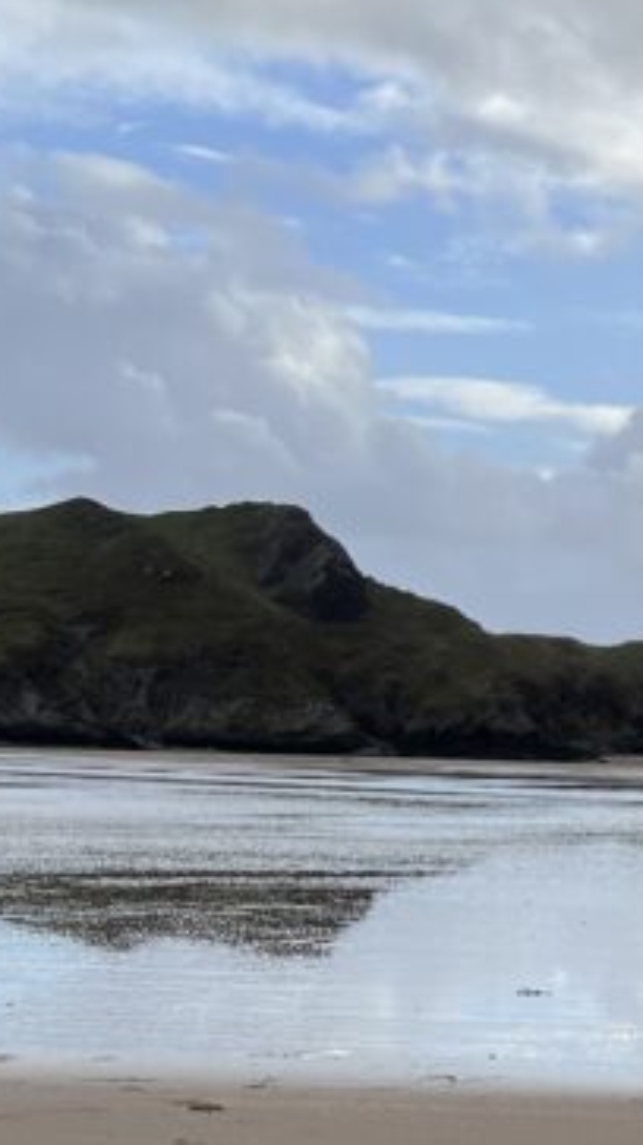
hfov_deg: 14.3
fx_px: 2427
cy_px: 1476
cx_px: 914
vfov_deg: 23.5
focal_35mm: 80
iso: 50
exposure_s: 1/1377
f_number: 1.5
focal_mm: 5.7
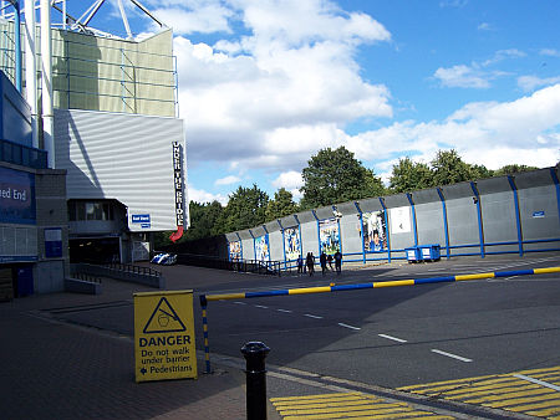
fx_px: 550
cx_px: 280
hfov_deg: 53.9
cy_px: 210
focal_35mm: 34
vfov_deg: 41.8
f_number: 5.6
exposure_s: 1/350
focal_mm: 5.6
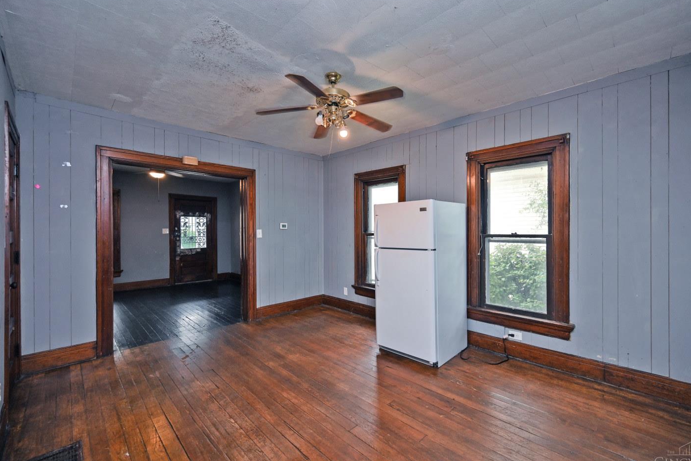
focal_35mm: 15
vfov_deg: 77.3
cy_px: 232
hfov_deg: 100.3
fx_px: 288
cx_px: 360
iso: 400
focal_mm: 14
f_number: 4
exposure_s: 1/60
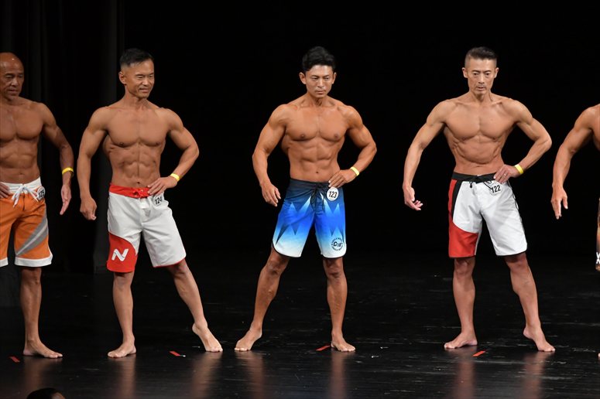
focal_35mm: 255
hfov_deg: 8.1
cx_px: 300
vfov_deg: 5.4
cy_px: 200
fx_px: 4248
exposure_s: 1/400
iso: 3200
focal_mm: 170
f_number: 5.6
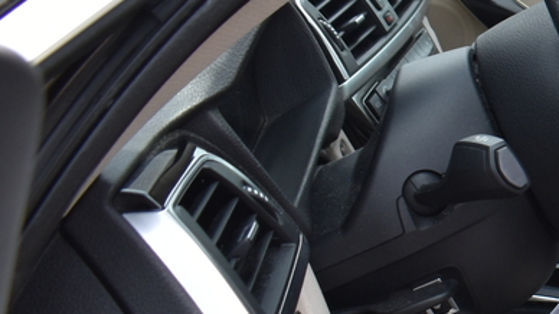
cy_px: 258
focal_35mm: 118
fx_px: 1749
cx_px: 1108
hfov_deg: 14.9
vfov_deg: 10.2
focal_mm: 18
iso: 200
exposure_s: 1/250
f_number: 6.7
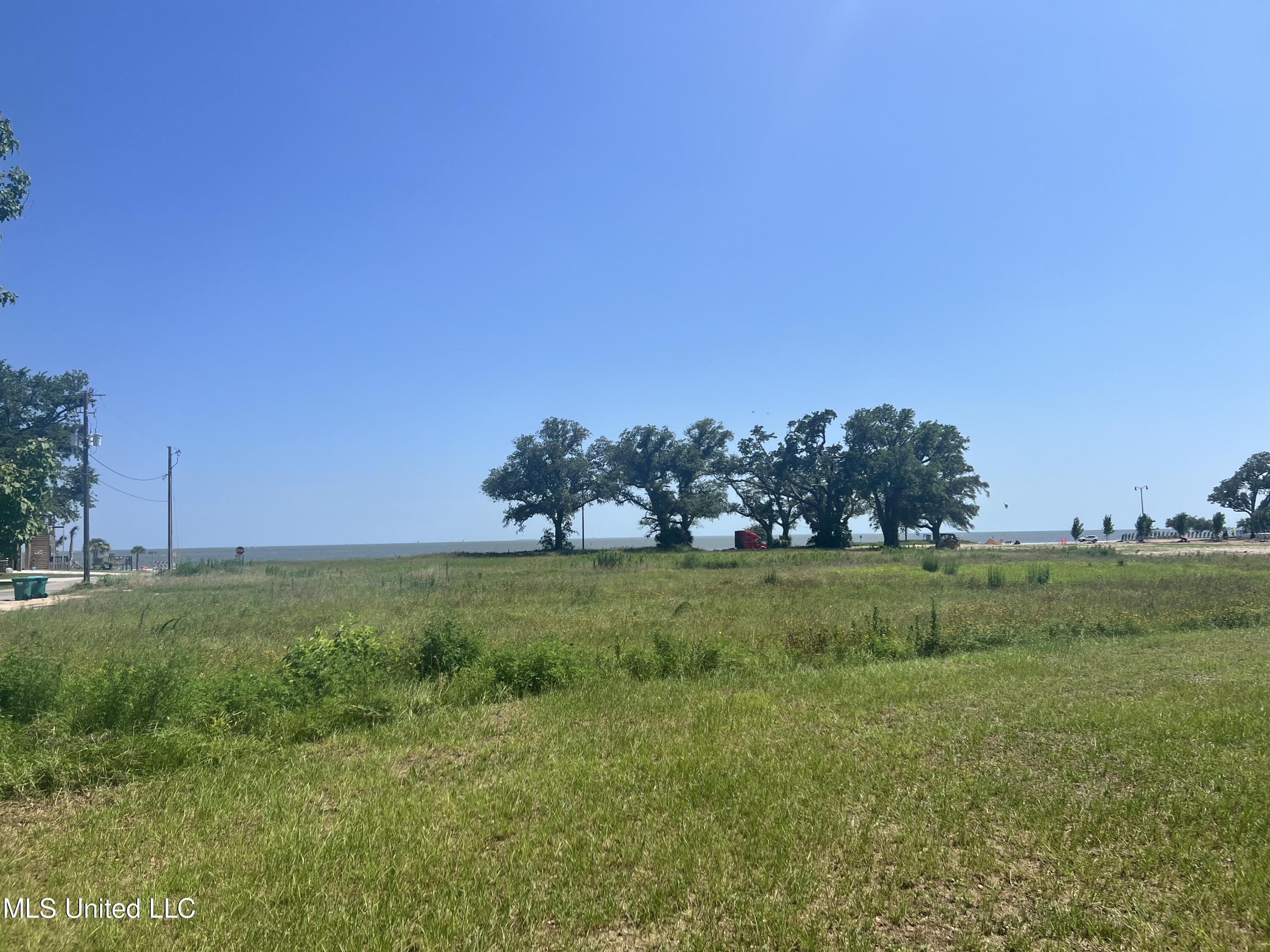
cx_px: 635
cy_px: 476
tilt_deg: +3.3
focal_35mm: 26
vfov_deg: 53.1
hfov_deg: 67.3
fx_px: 954
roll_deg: +1.2
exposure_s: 1/6579
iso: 50
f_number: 1.5
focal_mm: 5.7
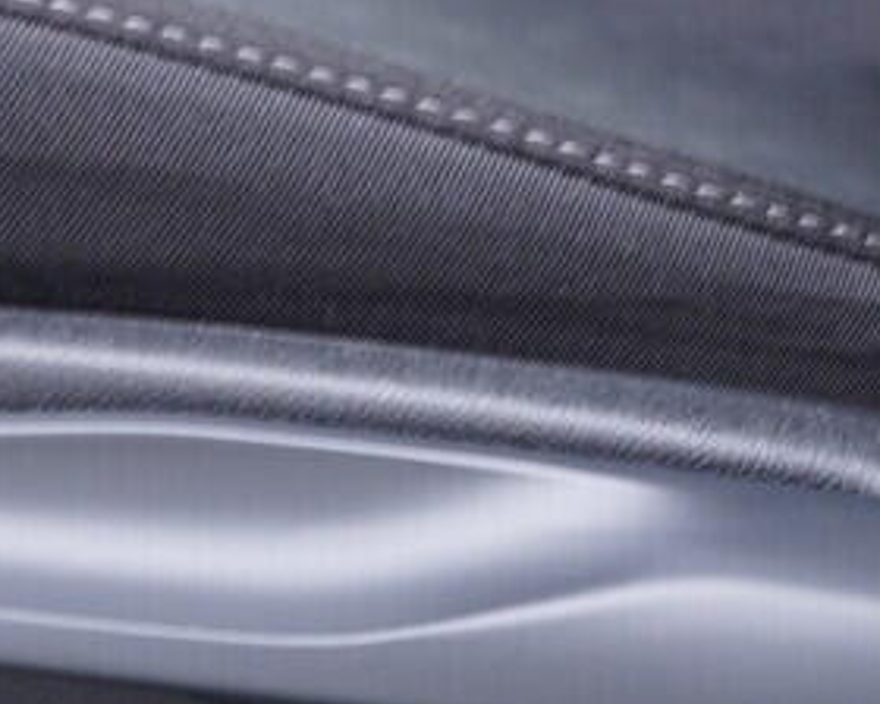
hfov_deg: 10.9
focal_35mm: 174
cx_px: -189
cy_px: -9
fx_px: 4532
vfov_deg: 8.8
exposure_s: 1/40
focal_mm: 24
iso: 320
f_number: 2.8
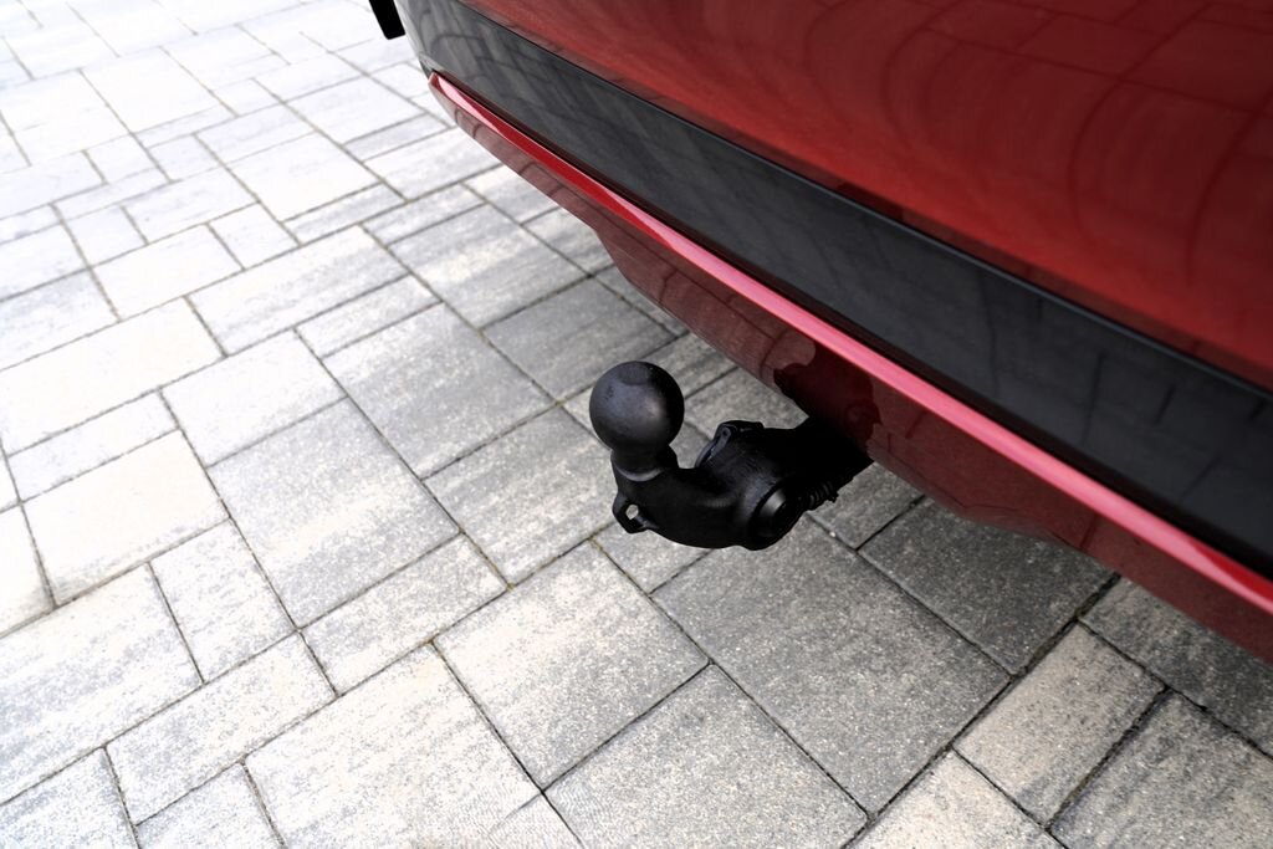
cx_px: 636
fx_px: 849
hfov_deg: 73.7
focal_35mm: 24
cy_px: 424
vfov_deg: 53.1
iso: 100
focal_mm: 24
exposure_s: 1/100
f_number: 5
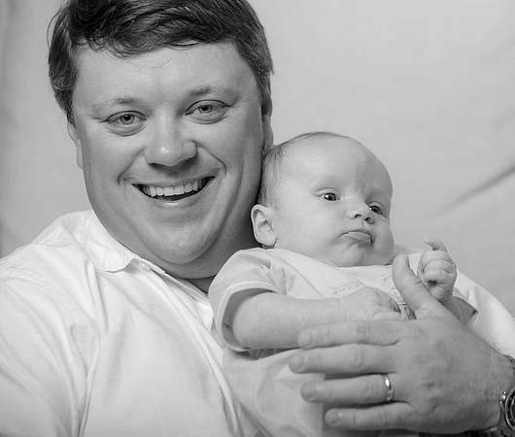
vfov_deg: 9.1
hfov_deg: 10.8
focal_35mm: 175
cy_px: 218
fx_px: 2735
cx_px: 312
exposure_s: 1/200
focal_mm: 150
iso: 250
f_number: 5.6
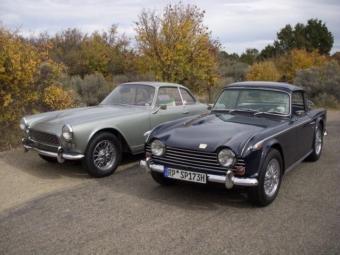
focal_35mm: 38
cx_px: 170
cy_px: 128
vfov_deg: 37.7
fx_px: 373
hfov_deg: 49.0
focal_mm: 6.3
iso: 100
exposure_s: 1/1000
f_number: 3.3
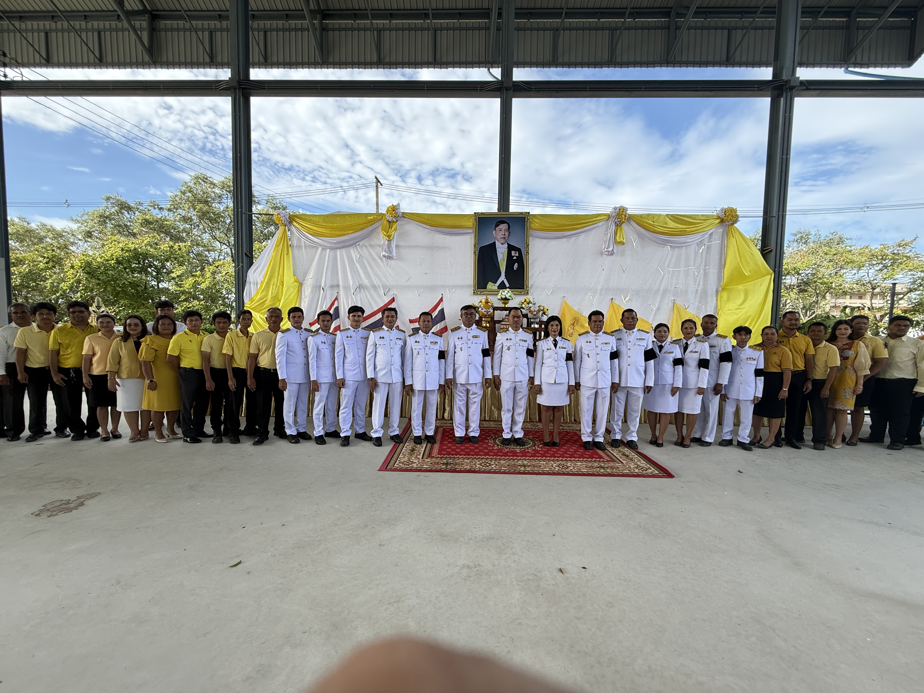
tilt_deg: -2.5
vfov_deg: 85.7
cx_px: 462
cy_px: 346
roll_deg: -1.0
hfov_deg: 102.1
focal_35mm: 14
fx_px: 374
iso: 64
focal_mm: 2.22
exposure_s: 1/545
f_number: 2.2
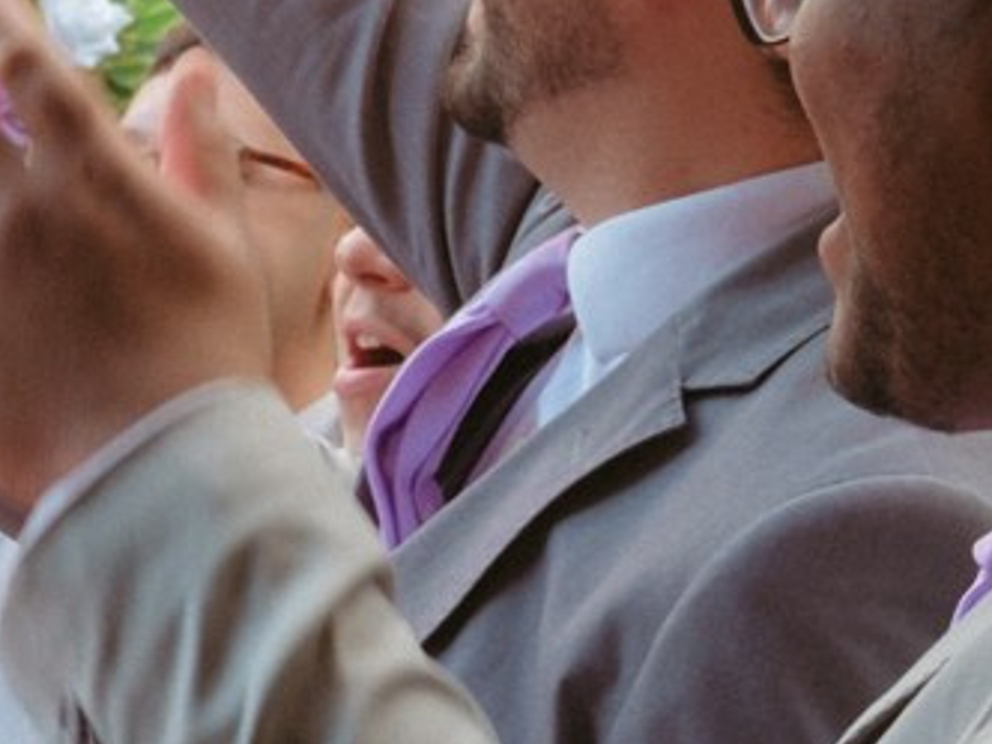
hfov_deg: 7.6
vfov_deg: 6.0
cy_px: 1101
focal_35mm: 243
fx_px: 6964
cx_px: -1413
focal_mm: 27
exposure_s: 1/80
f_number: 6.4
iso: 400
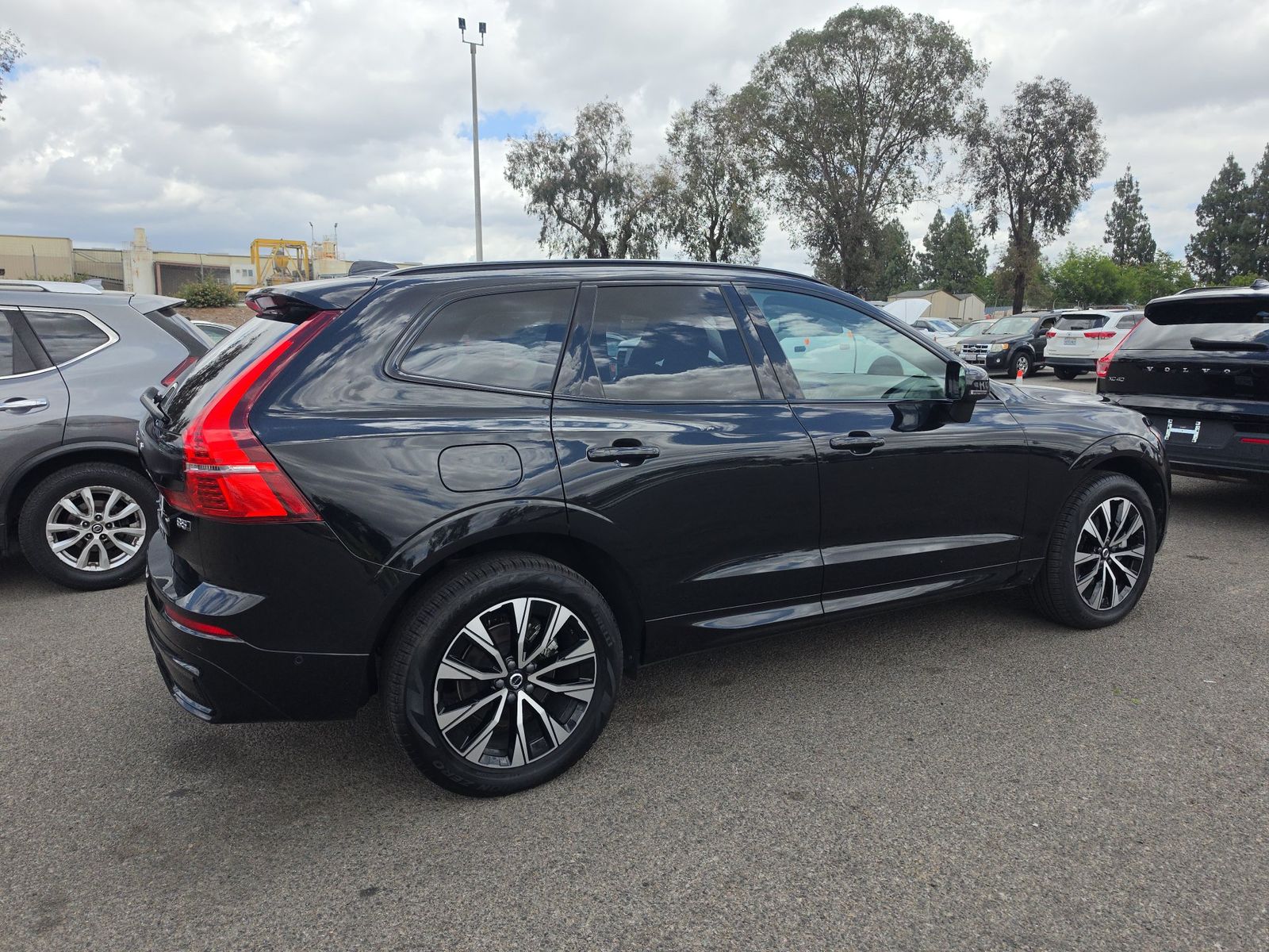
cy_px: 476
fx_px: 843
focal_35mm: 23
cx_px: 634
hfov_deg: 73.9
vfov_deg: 58.9
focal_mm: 6.5
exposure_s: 1/5775
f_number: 1.4
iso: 64
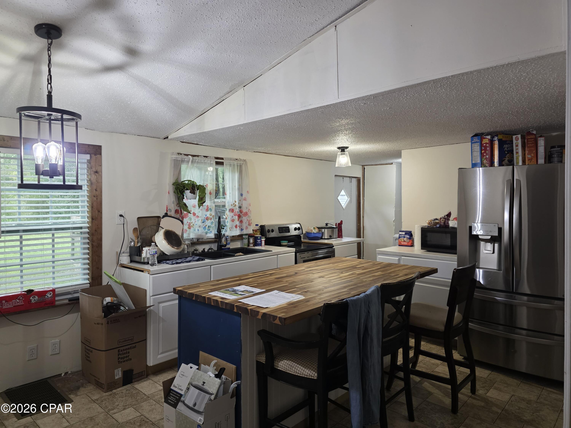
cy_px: 214
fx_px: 379
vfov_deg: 58.9
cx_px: 286
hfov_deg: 73.9
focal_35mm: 23
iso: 400
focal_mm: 6.3
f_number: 1.7
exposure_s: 1/120
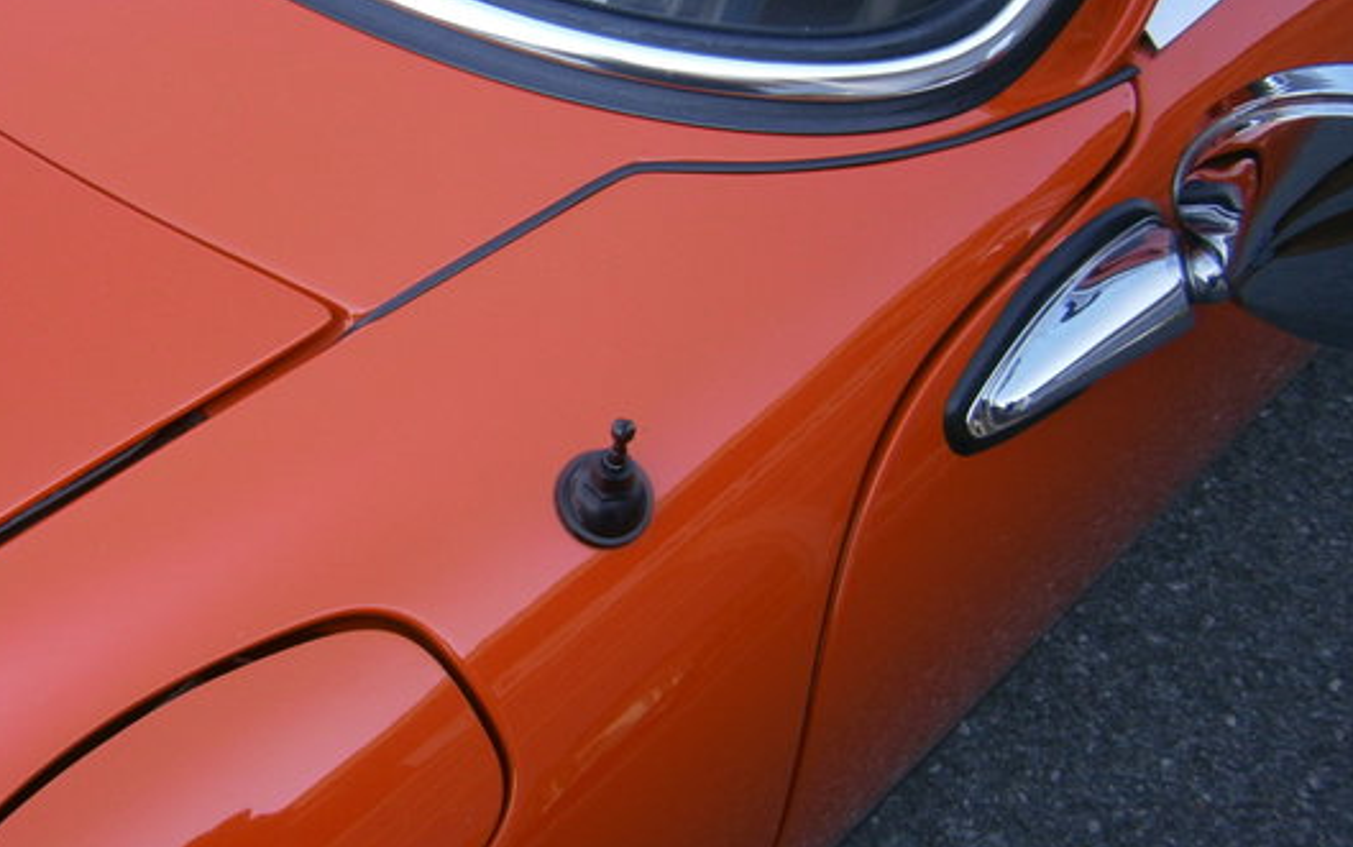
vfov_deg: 31.9
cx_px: 458
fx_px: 1475
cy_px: 502
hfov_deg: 48.5
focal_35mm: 40
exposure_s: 1/250
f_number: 2.8
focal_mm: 4.7
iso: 80
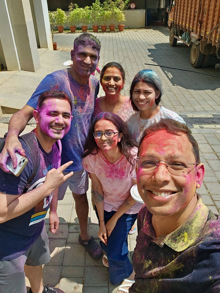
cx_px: 106
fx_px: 229
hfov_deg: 51.3
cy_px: 139
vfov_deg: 65.3
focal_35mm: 27
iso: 25
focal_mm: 3.3
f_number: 2.2
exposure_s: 1/836
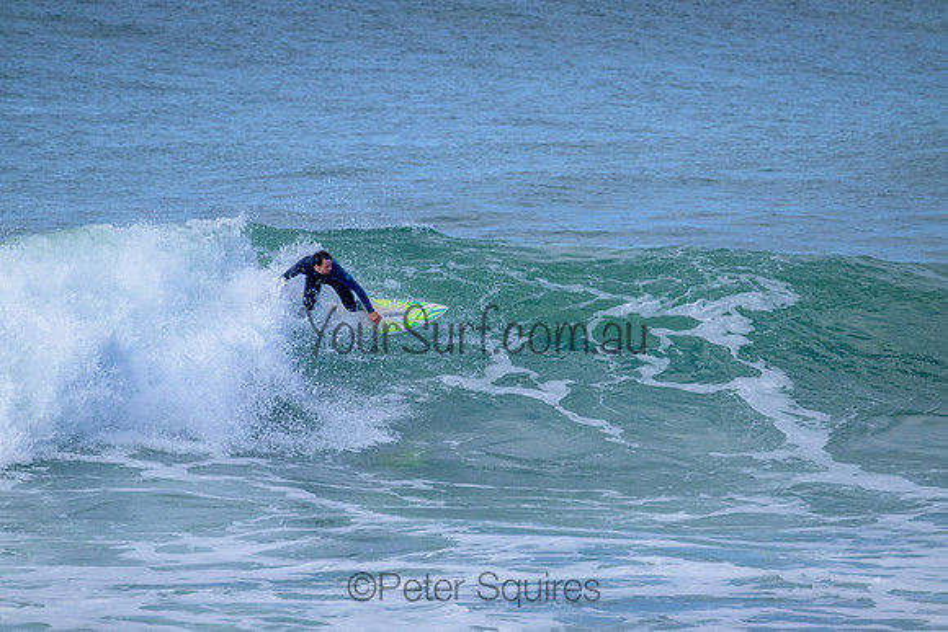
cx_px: 474
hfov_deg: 2.6
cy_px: 316
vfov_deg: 1.7
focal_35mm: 800
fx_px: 21071
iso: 1400
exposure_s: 1/2000
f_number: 11
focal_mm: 800
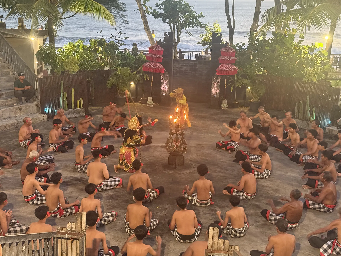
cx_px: 170
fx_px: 473
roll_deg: -1.4
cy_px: 128
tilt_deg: -15.0
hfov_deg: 39.7
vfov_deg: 30.3
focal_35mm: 48
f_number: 1.78
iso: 500
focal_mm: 6.76
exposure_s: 1/25
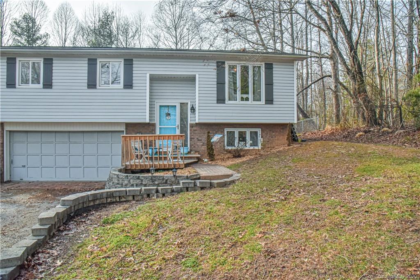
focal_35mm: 24
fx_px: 280
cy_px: 140
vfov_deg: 53.1
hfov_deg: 73.7
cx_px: 210
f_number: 18
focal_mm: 24
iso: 4000
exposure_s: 1/250
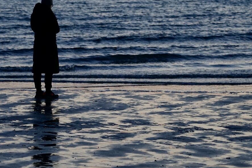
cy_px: 82
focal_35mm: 364
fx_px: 2547
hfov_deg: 5.7
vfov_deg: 3.8
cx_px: 64
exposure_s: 1/160
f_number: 5.6
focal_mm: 135
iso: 250
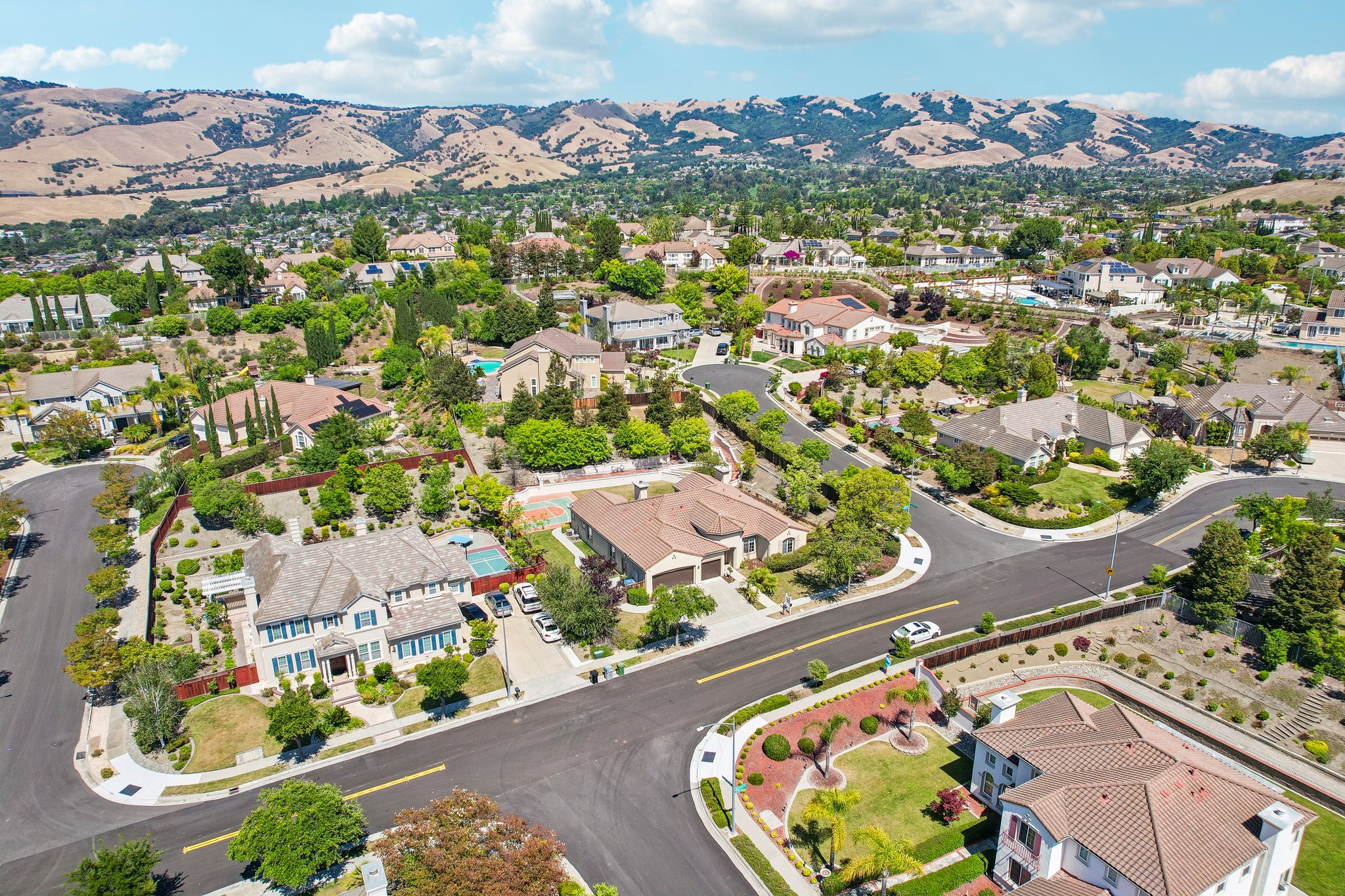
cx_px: 672
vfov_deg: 57.2
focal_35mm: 22
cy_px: 448
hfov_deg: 78.6
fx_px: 822
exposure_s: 1/2000
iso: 120
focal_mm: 8.4
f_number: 2.8
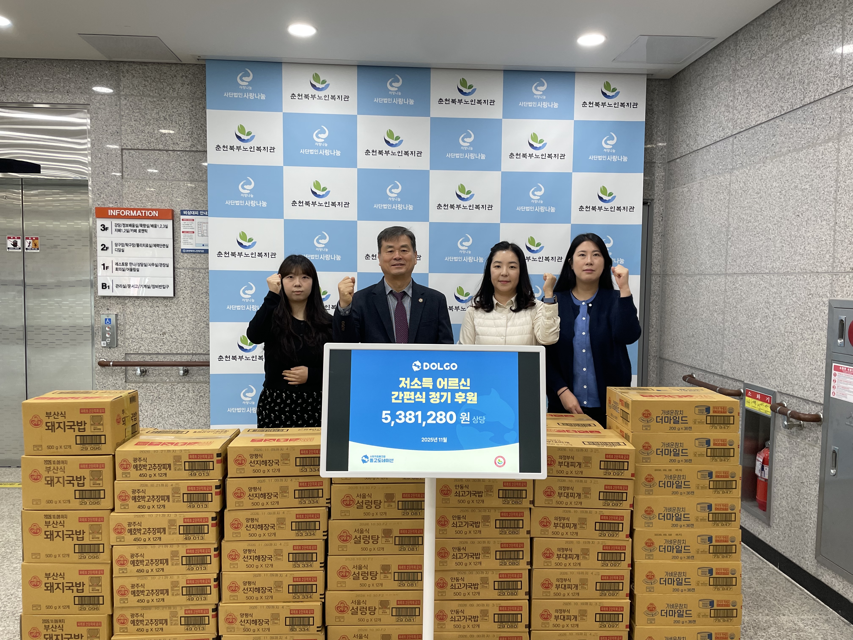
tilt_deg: -2.8
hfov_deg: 67.3
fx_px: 641
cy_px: 320
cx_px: 426
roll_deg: -0.6
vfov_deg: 53.1
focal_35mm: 26
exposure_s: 1/120
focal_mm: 4.2
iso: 125
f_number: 1.6
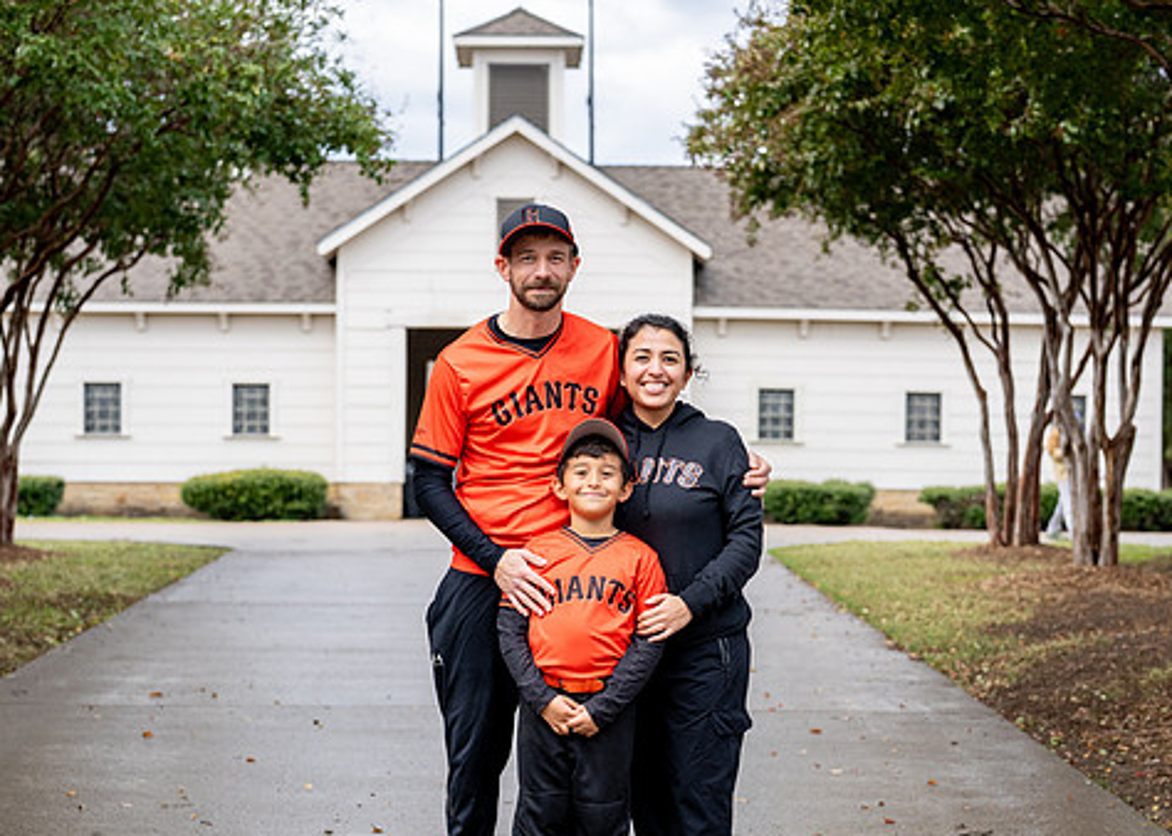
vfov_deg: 20.3
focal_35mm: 70
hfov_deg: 28.2
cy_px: 546
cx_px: 601
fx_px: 2329
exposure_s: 1/1250
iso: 250
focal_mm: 50
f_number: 2.8
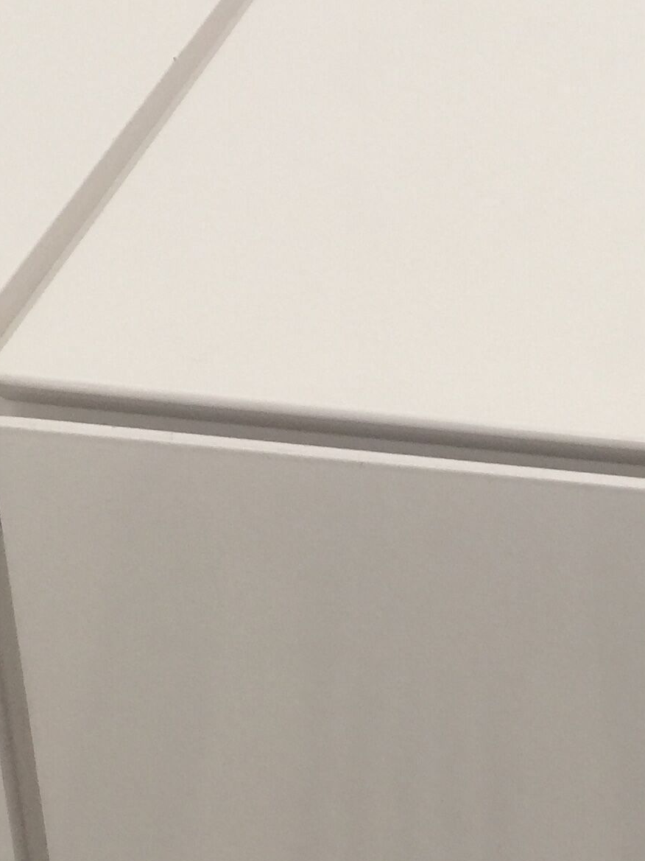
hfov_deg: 18.2
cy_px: 493
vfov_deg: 24.1
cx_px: 305
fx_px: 2013
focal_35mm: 81
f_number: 2.2
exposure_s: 1/33
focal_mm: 4.15
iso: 50
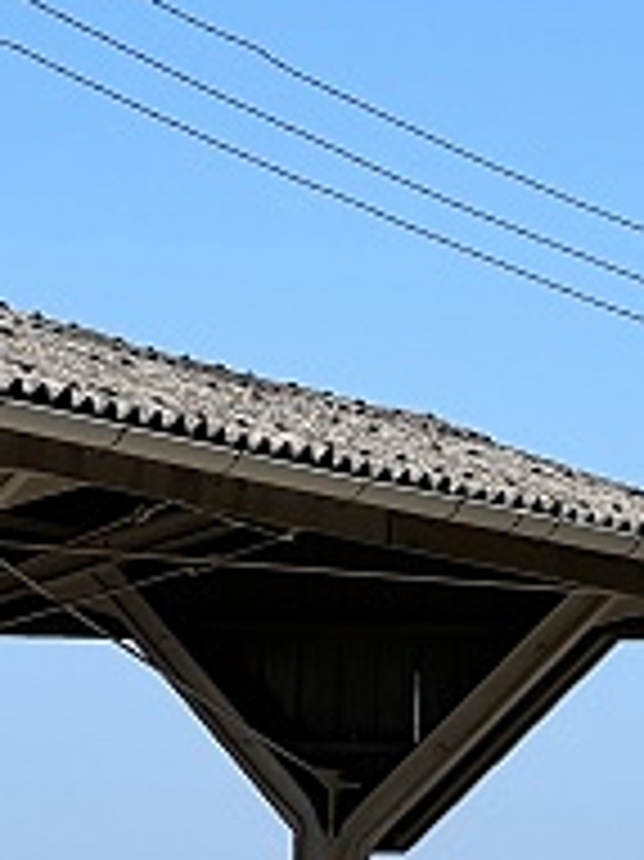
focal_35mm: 328
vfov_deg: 6.0
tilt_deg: +2.4
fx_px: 8145
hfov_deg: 4.5
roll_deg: -3.4
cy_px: 795
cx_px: 2
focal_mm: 9
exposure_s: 1/1130
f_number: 2.8
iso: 32
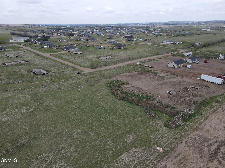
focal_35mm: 24
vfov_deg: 56.8
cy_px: 84
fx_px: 156
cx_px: 112
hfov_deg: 71.6
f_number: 2.8
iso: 100
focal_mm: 4.5
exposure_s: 1/500
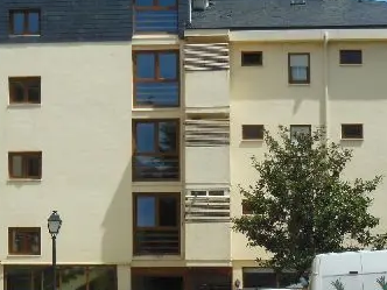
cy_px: 188
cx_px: 132
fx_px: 1509
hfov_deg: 14.6
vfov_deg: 11.0
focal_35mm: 135
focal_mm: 12.4
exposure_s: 1/640
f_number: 5.2
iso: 125
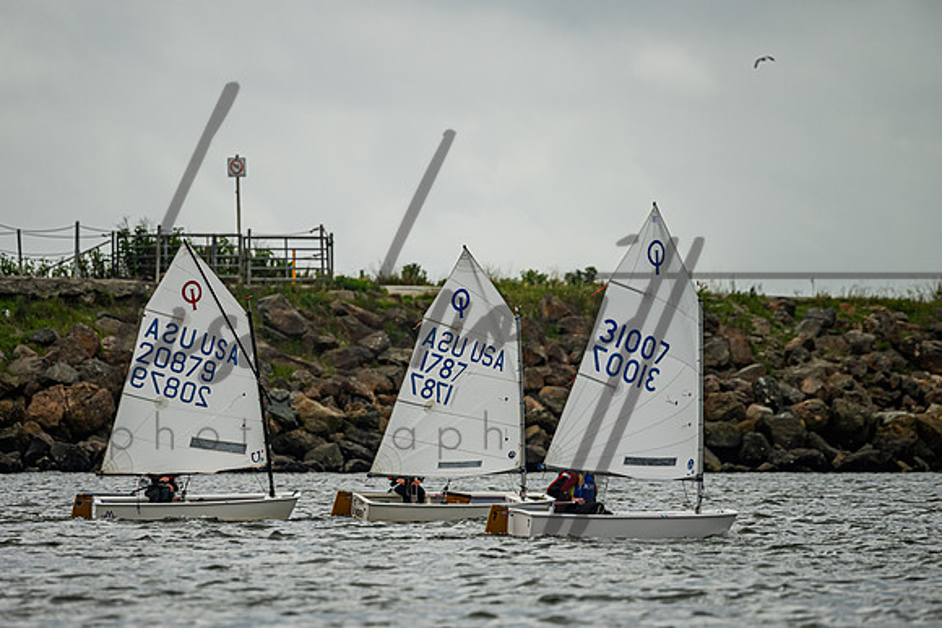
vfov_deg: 2.5
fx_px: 14200
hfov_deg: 3.8
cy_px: 312
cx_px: 387
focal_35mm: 543
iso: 320
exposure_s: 1/3200
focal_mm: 400
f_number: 5.6
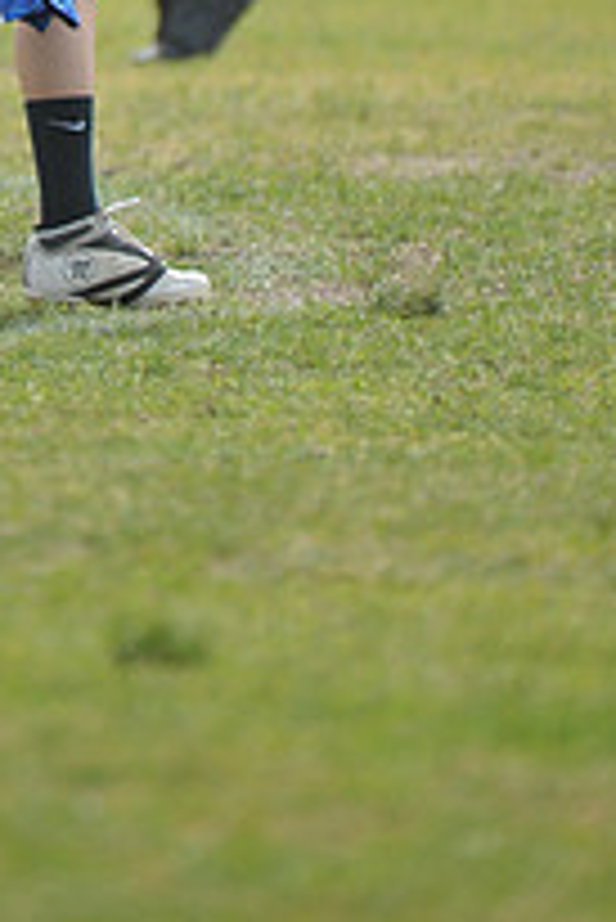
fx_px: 28927
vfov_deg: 1.8
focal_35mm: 1129
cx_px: -36
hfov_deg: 1.2
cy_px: -319
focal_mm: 400
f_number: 4
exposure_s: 1/2000
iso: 640
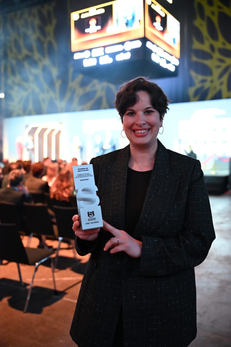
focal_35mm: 36
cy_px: 174
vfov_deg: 53.1
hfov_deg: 36.9
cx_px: 116
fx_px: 346
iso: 12800
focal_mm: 36
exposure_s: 1/50
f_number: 2.8
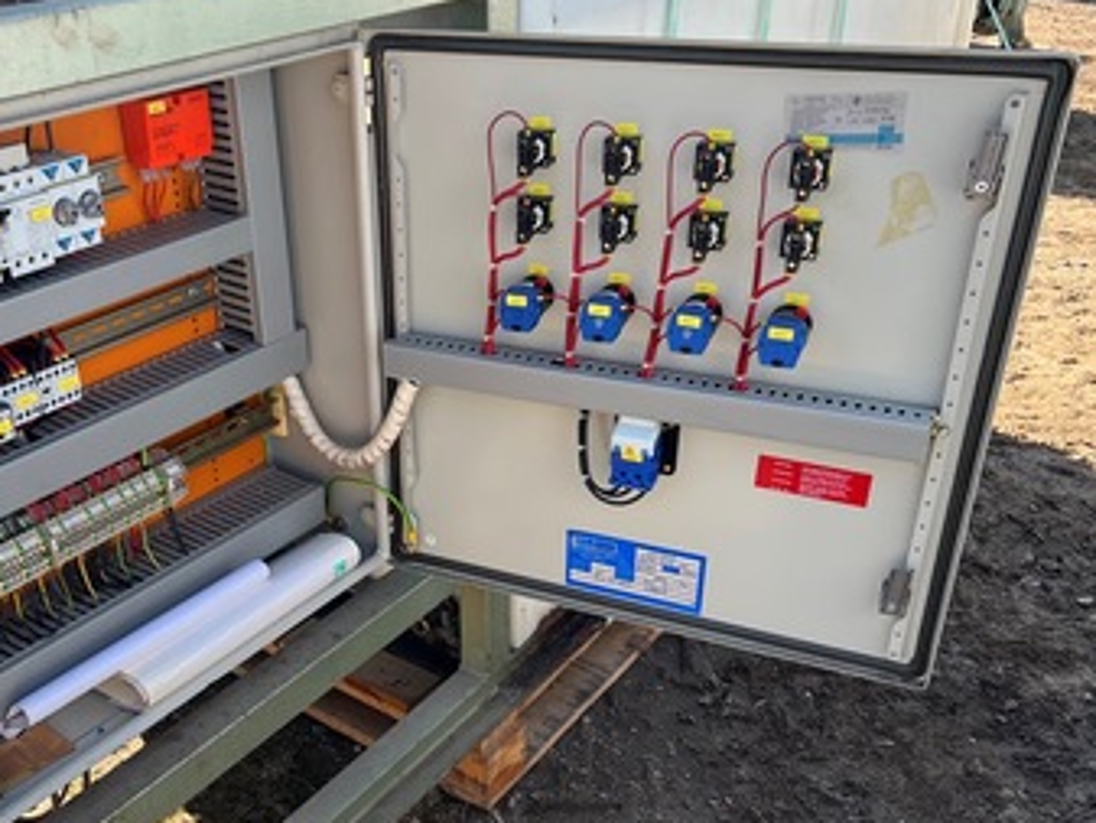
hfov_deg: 49.6
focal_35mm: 37
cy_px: 501
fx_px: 1172
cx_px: 410
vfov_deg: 38.5
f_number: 1.5
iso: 50
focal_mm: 5.7
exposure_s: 1/743
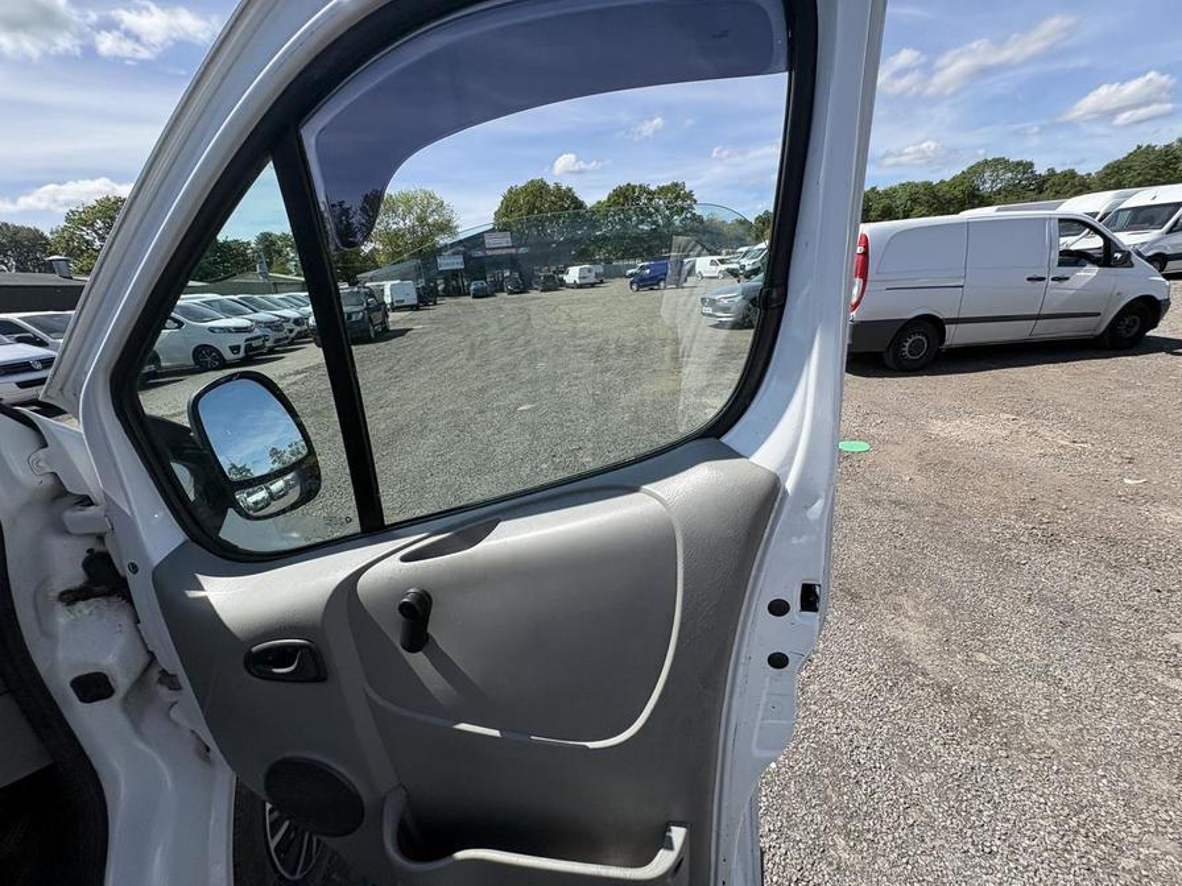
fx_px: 478
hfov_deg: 102.1
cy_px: 443
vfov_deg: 85.7
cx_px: 591
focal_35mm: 14
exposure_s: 1/1370
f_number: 2.2
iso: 50
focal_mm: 2.22
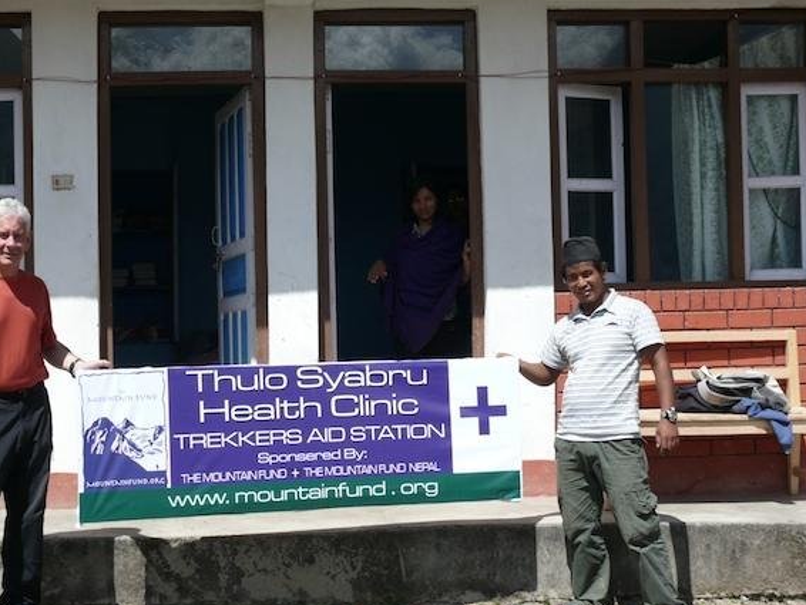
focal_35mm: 52
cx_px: 363
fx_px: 1211
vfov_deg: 28.1
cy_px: 306
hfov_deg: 36.8
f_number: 5.6
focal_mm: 9.7
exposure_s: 1/500
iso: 100
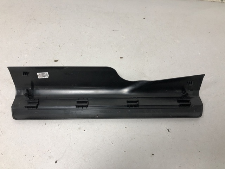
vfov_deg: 49.7
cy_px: 84
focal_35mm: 28
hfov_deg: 63.4
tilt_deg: -68.1
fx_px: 182
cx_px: 112
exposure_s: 1/25
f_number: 1.8
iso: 40
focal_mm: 4
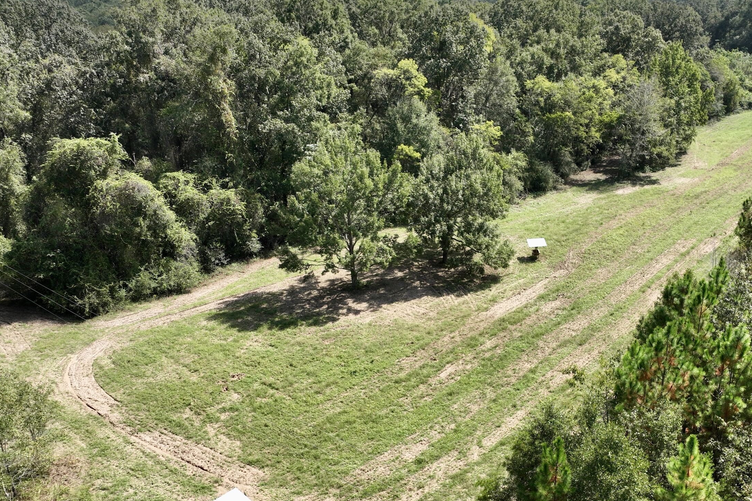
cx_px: 465
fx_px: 731
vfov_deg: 37.6
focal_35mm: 35
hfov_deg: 53.9
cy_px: 317
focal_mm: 12.29
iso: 130
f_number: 2.8
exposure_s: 1/1250
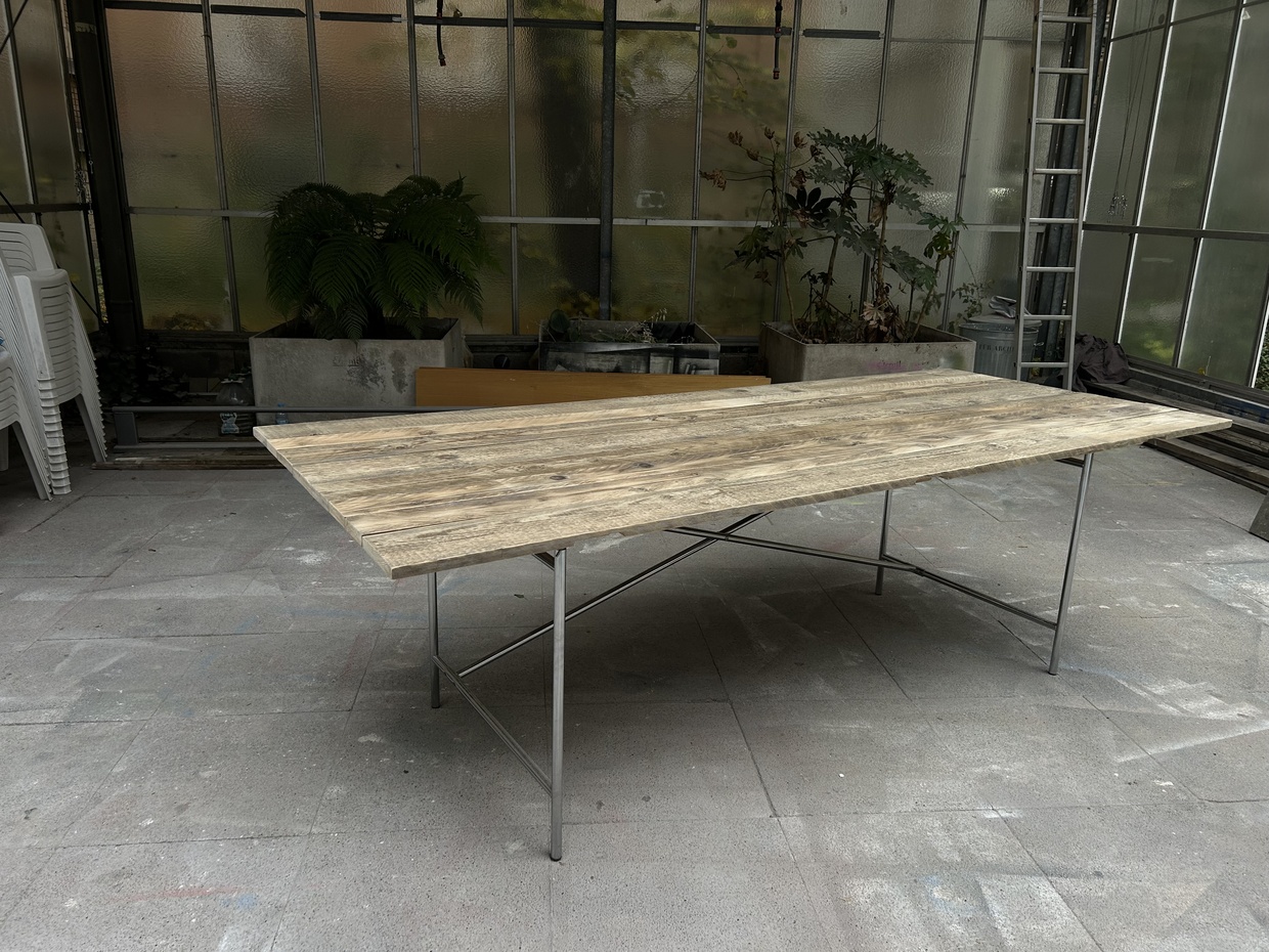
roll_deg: -1.5
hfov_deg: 67.3
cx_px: 634
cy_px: 476
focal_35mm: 26
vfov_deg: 53.1
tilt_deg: -16.8
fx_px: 953
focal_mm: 5.7
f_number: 1.5
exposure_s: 1/121
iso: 50
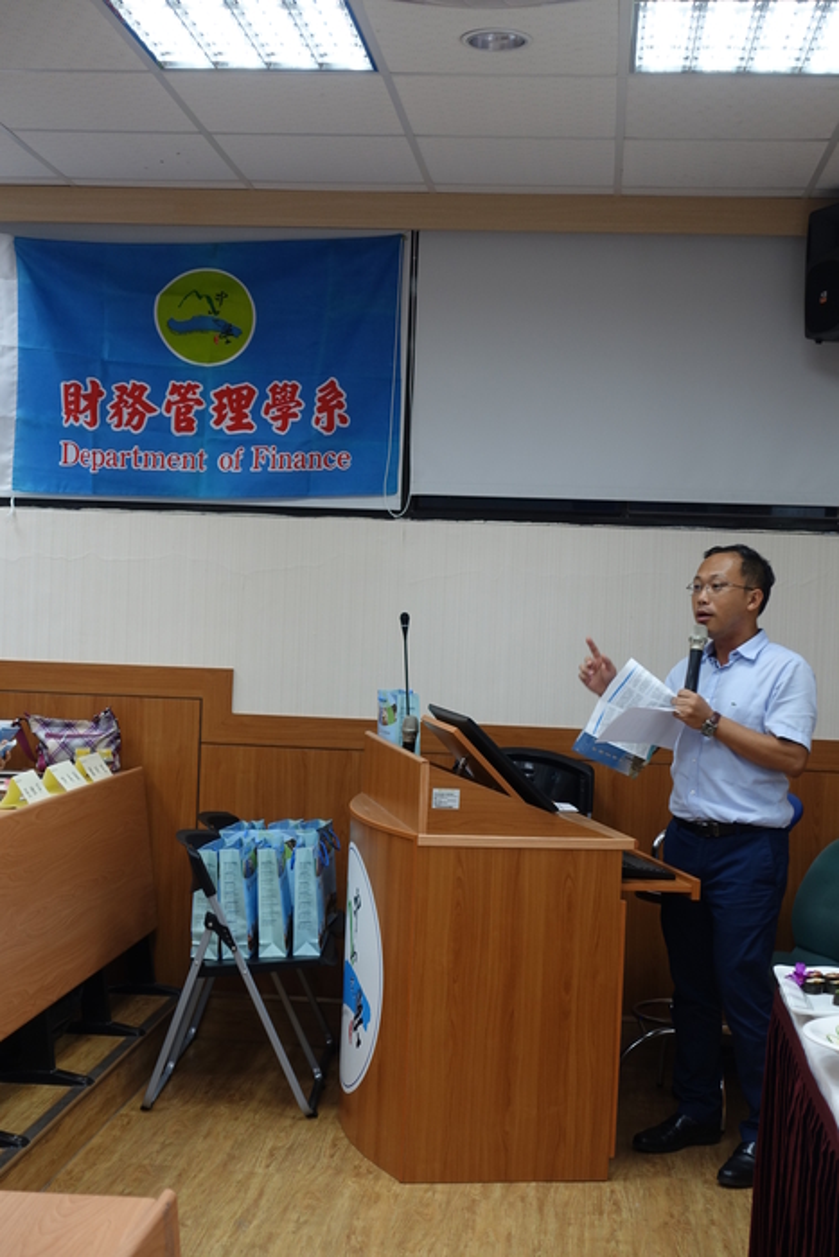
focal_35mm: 54
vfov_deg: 36.9
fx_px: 1887
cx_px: 420
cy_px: 628
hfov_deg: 25.1
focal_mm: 19.67
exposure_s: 1/60
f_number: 2.8
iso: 200
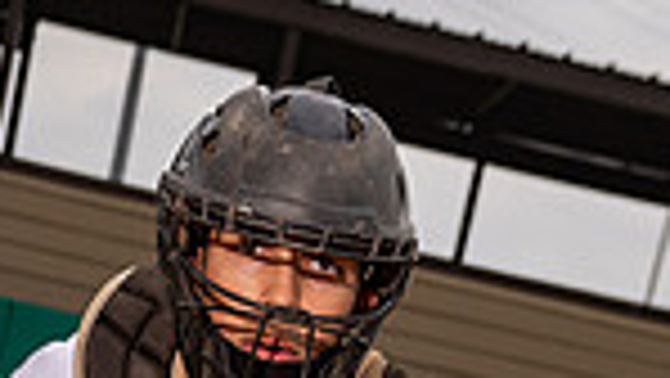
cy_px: 904
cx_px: 184
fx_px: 2133
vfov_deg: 9.1
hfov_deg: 17.8
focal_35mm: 120
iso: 160
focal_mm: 38
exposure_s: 1/400
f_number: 4.5
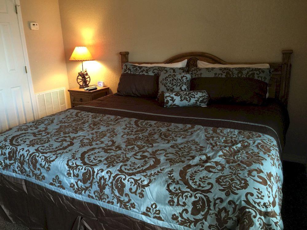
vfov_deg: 48.2
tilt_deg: -17.3
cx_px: 154
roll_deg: +1.3
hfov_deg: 61.7
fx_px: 257
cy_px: 115
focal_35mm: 29
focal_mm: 4.15
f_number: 2.2
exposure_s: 1/15
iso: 50
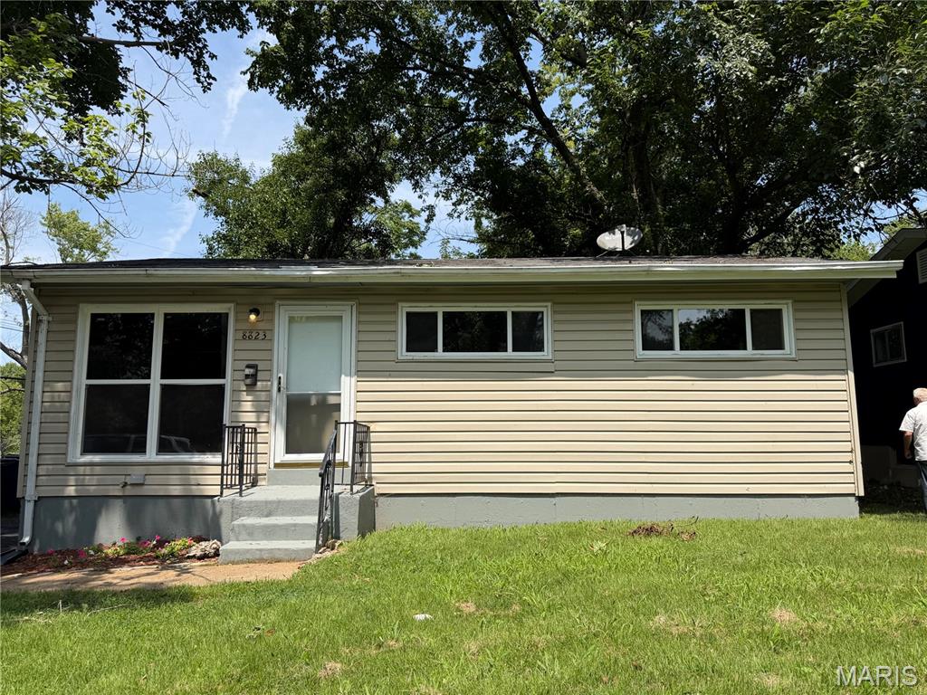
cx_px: 464
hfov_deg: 71.6
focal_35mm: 24
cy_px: 348
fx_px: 643
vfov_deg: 56.8
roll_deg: +1.1
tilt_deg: +7.0
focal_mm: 6.76
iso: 80
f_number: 1.78
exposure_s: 1/4167
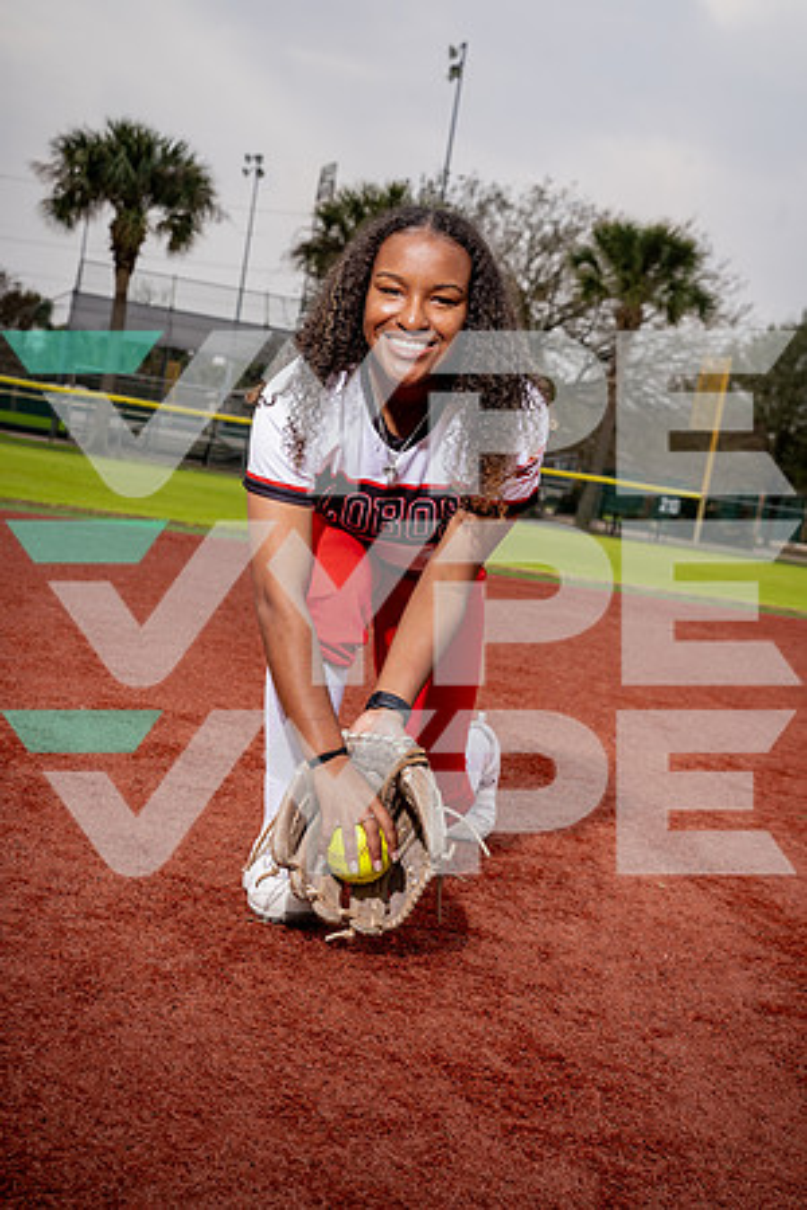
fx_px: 1916
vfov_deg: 35.1
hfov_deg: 23.8
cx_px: 404
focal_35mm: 57
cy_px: 605
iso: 100
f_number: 8
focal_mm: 57
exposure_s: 1/250
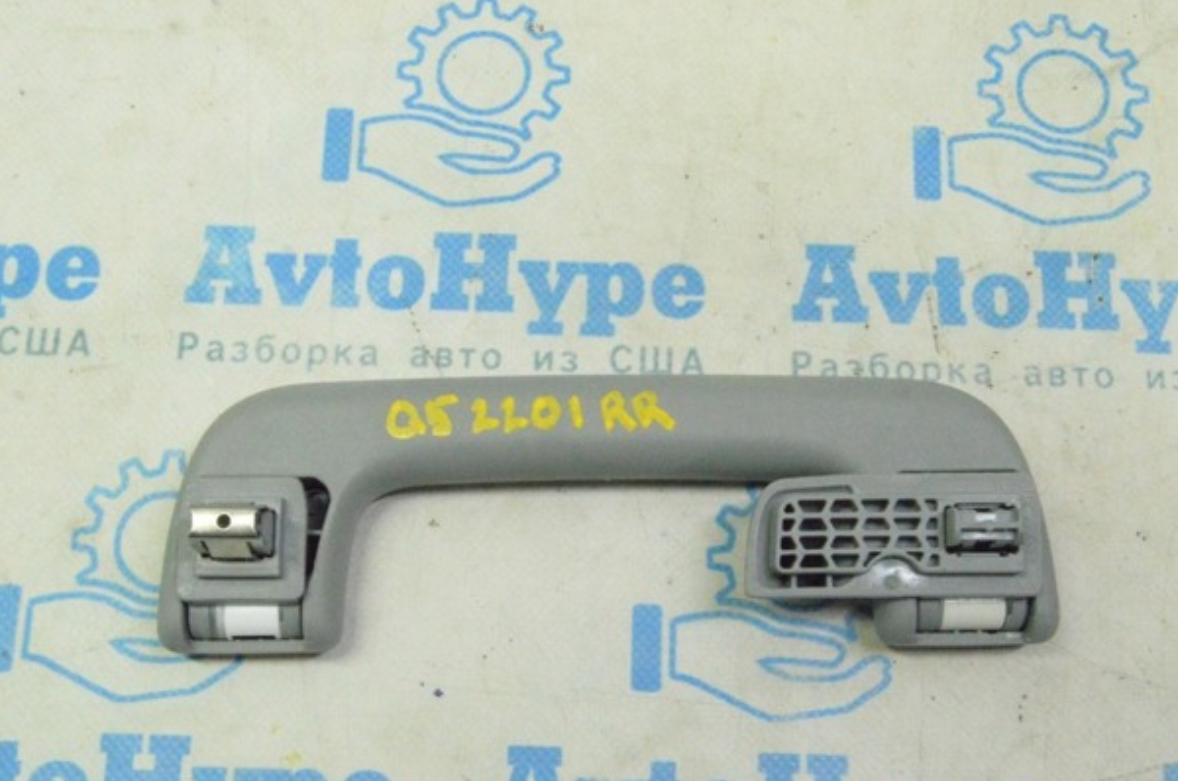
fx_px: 1568
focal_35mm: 48
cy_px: 399
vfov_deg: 28.0
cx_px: 571
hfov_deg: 41.2
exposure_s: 1/60
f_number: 20
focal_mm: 30
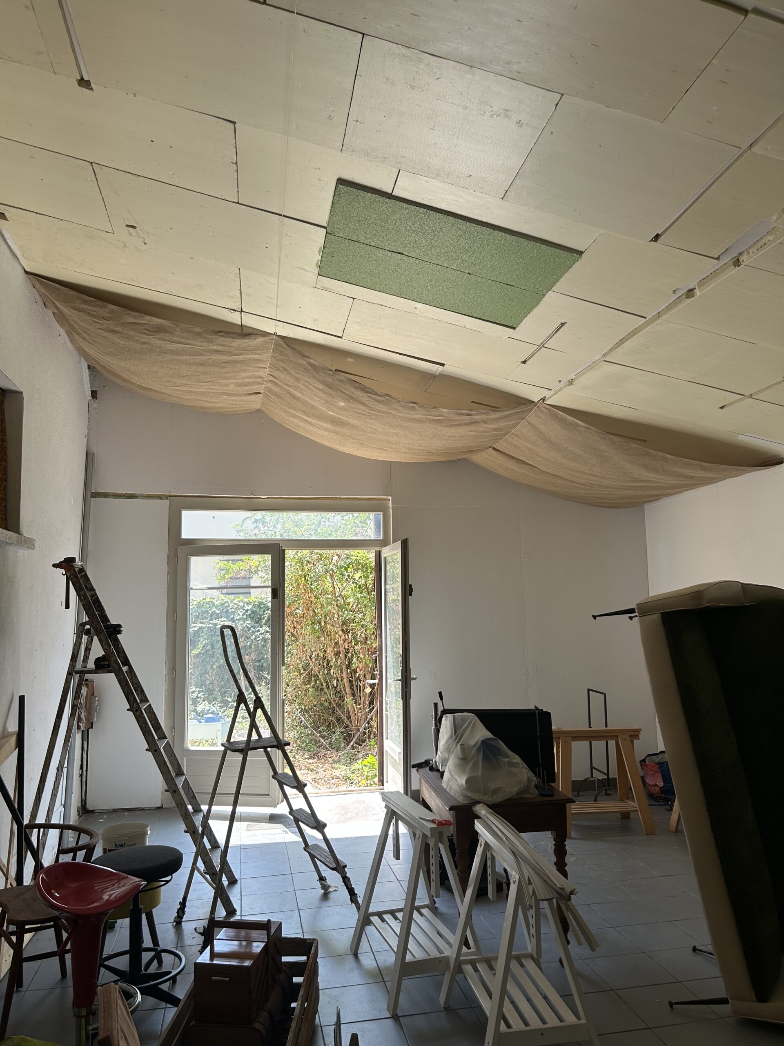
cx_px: 392
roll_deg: +1.6
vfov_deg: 67.3
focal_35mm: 26
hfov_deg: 53.1
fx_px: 785
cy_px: 523
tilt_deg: +6.4
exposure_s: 1/247
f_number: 1.5
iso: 40
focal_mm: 5.7
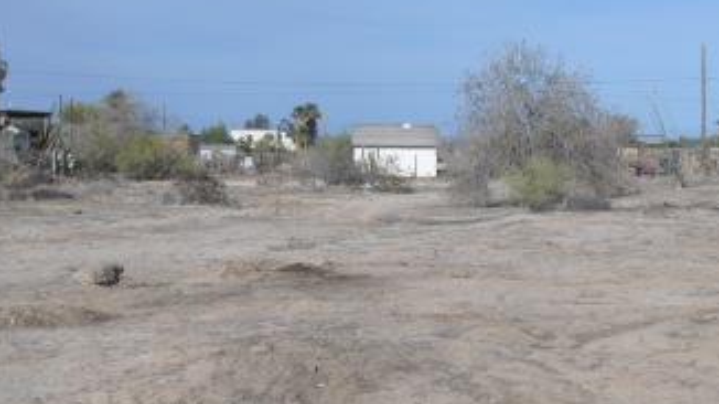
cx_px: 364
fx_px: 1467
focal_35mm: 77
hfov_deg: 27.5
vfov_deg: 15.6
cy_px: 148
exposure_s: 1/250
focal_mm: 6.3
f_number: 7.8
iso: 64
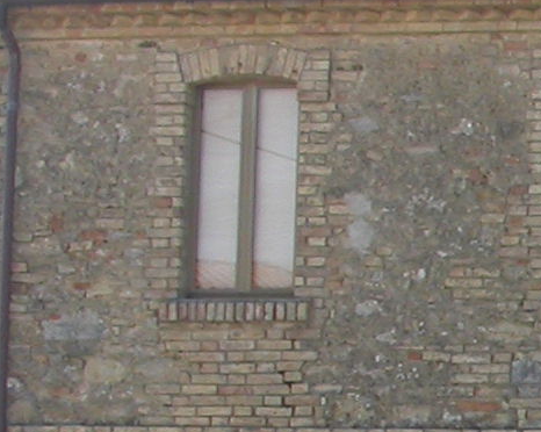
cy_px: 546
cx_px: 1271
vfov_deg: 8.4
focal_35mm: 181
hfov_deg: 9.5
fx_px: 2896
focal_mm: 7.85
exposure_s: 1/208
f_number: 6
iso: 100
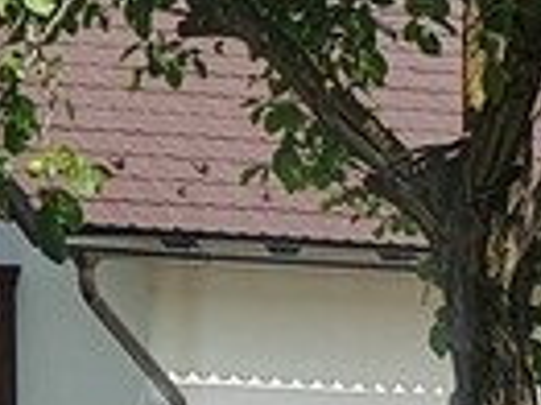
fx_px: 3170
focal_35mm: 203
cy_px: 157
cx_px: -244
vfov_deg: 7.3
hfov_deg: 9.5
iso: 50
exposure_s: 1/1308
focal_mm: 4.32
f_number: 2.4
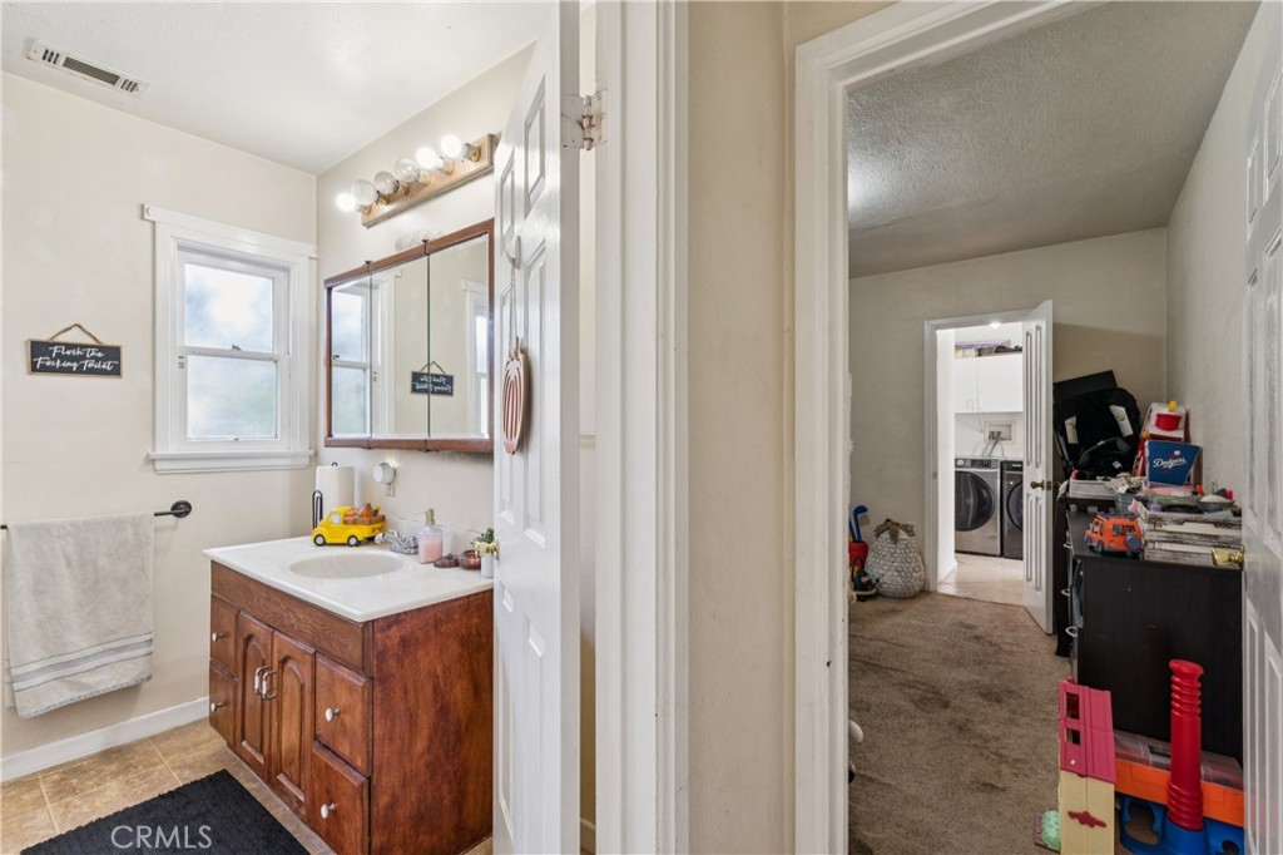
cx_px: 642
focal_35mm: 16
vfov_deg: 73.4
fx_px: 574
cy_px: 428
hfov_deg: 96.4
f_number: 14
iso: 100
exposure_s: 2
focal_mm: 16.1
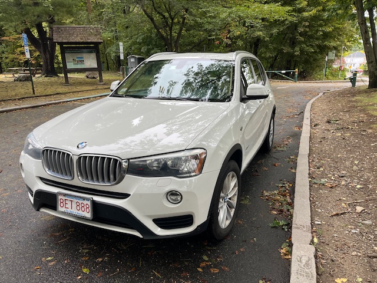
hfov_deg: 67.3
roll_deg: +1.8
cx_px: 188
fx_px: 283
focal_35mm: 26
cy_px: 142
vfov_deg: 53.1
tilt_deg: -16.3
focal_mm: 5.1
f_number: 1.6
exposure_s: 1/122
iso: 50
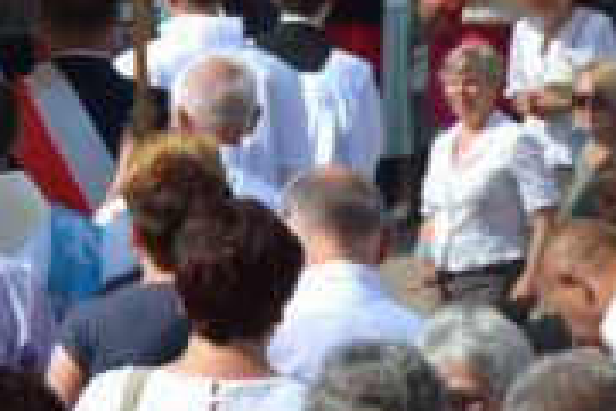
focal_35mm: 325
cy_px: 502
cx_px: -113
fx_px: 5561
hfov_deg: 6.3
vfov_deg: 4.2
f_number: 8
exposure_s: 1/250
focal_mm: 38
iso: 100
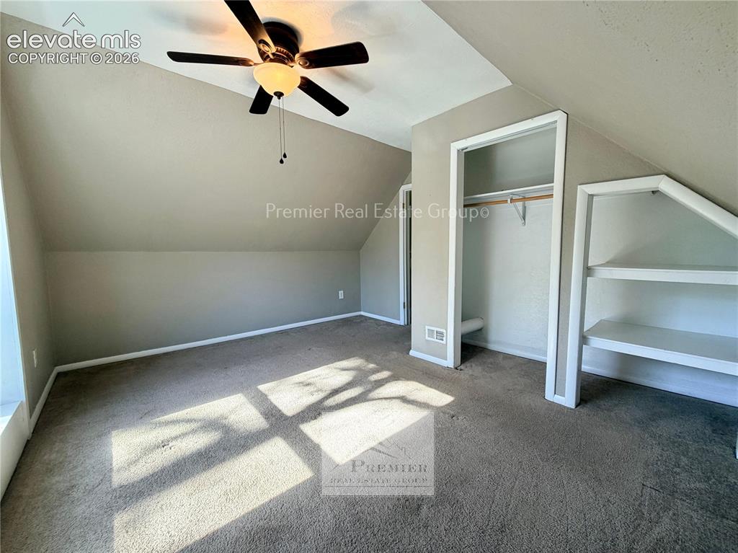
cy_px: 276
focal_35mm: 14
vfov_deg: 85.6
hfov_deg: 102.1
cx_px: 369
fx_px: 298
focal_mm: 2.22
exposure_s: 1/120
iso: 100
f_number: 2.2
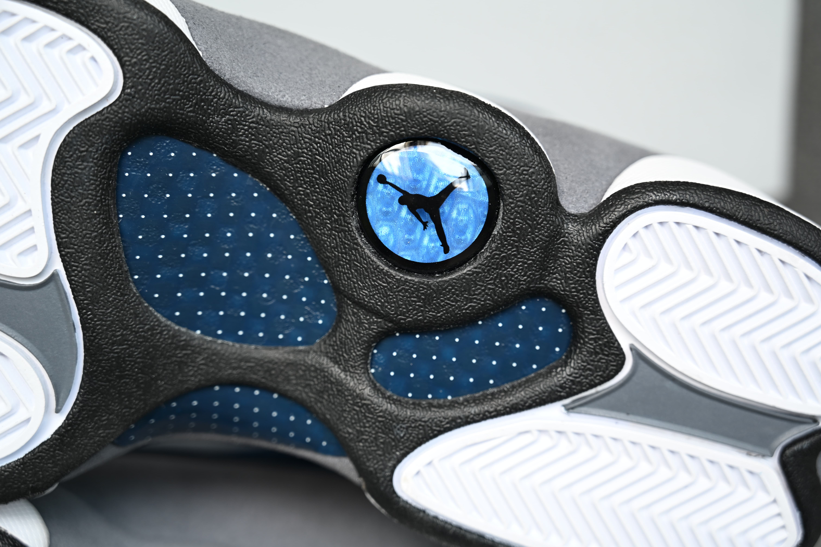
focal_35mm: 58
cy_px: 274
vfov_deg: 23.4
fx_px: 1323
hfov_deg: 34.5
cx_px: 410
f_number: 4
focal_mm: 58
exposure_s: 1/60
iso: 125
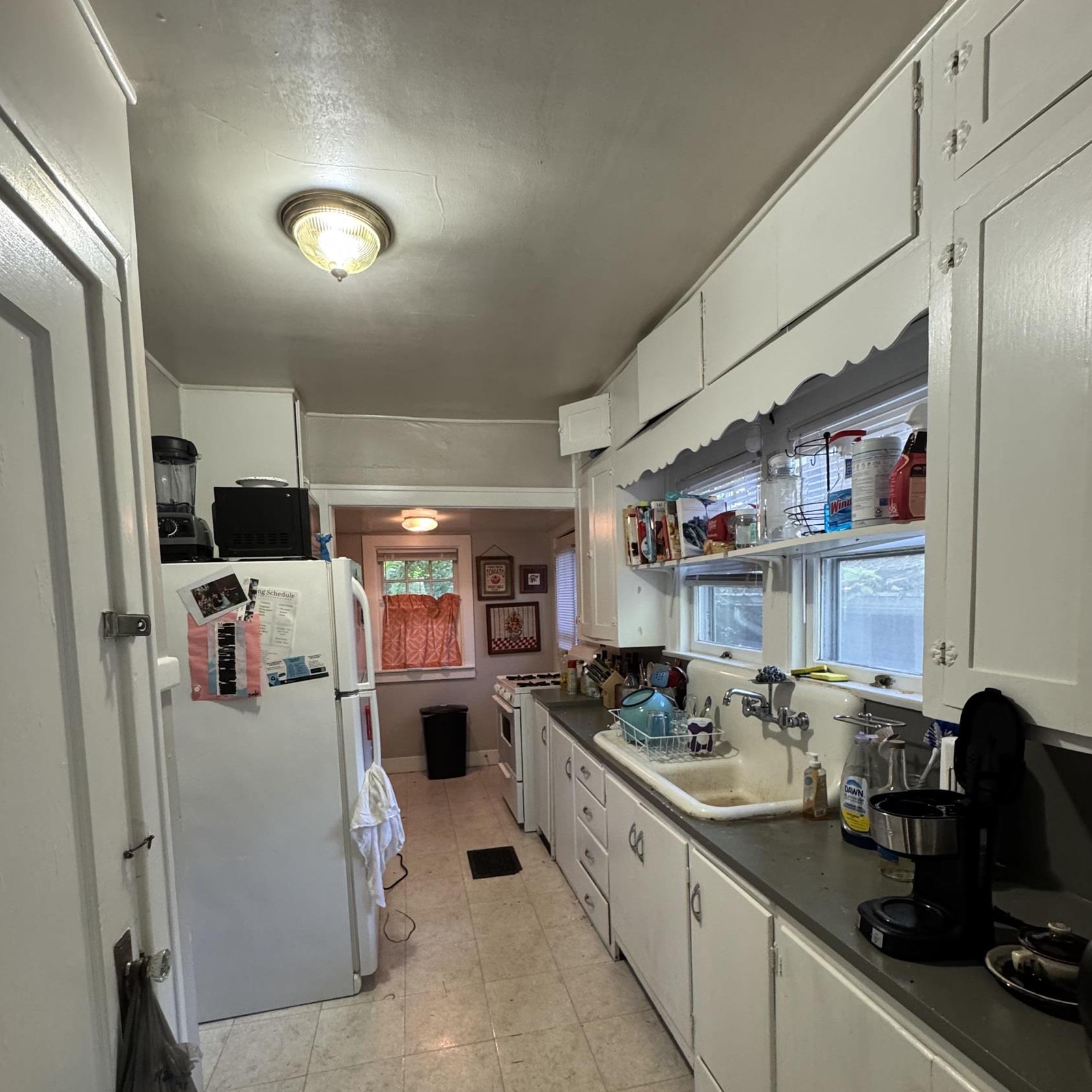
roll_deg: +2.8
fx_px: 607
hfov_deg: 84.0
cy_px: 643
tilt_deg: -4.9
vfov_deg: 83.2
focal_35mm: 17
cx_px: 535
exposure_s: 1/60
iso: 400
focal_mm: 2.22
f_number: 2.2
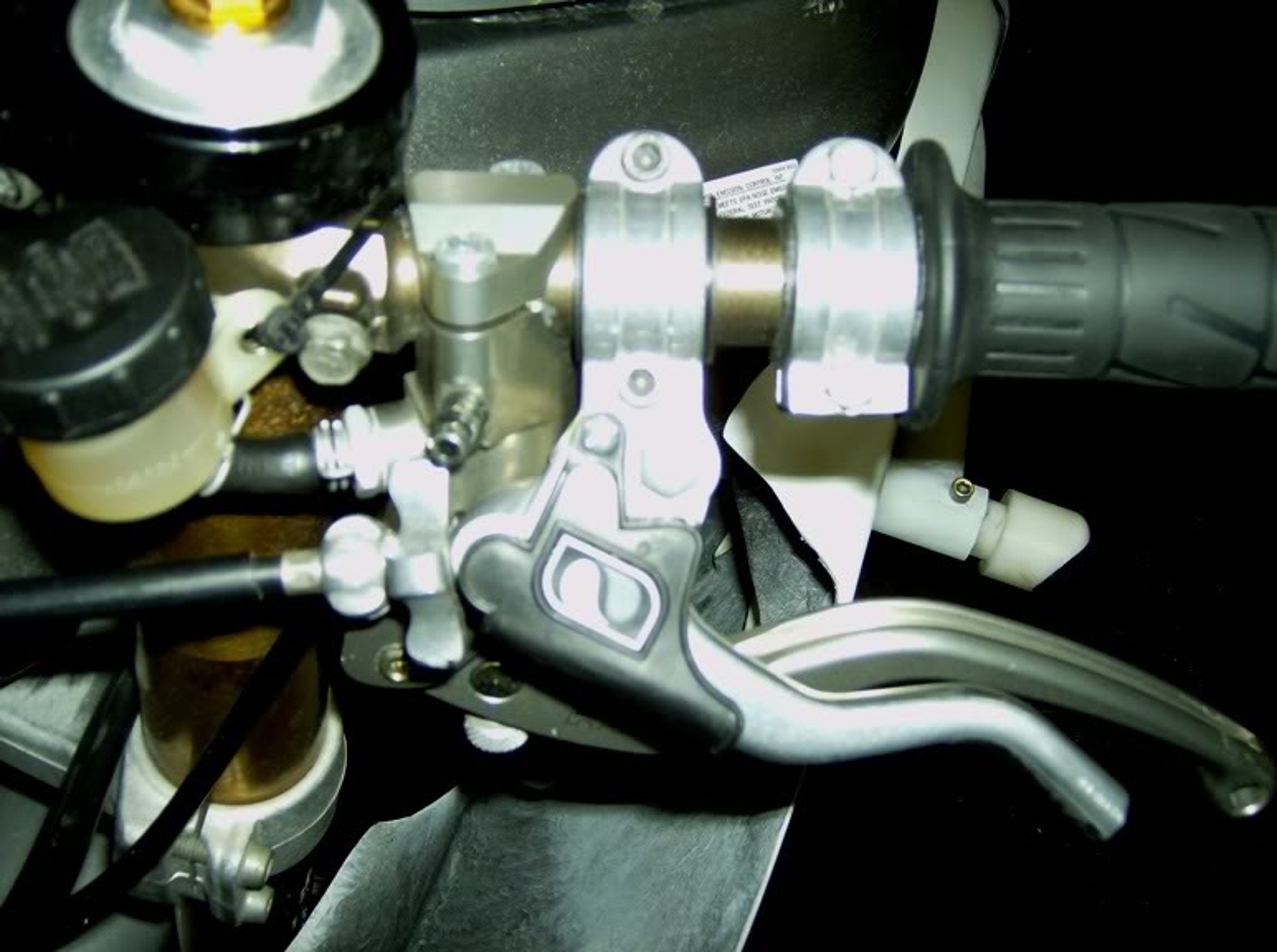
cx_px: 638
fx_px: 1325
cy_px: 476
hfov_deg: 51.5
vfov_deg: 39.5
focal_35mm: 36
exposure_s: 1/60
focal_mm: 6
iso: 200
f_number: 2.8
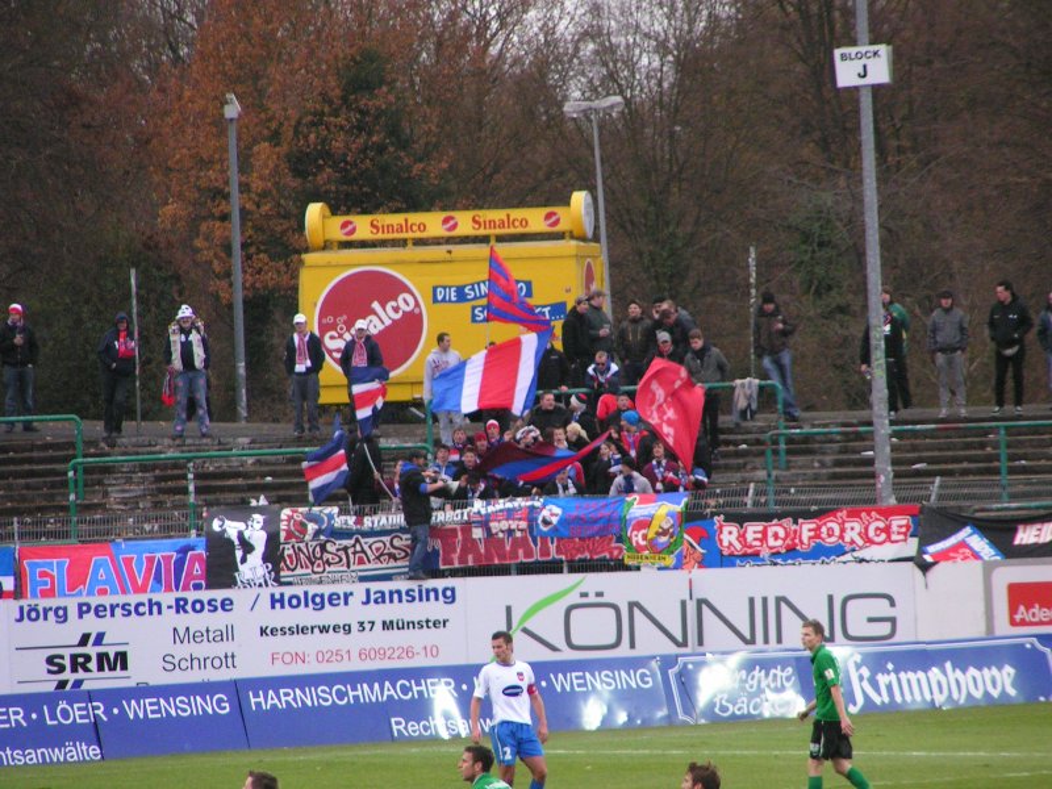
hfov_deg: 5.2
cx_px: 526
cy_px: 394
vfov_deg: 3.9
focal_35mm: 380
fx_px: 11548
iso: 200
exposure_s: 1/200
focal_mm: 58
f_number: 3.5
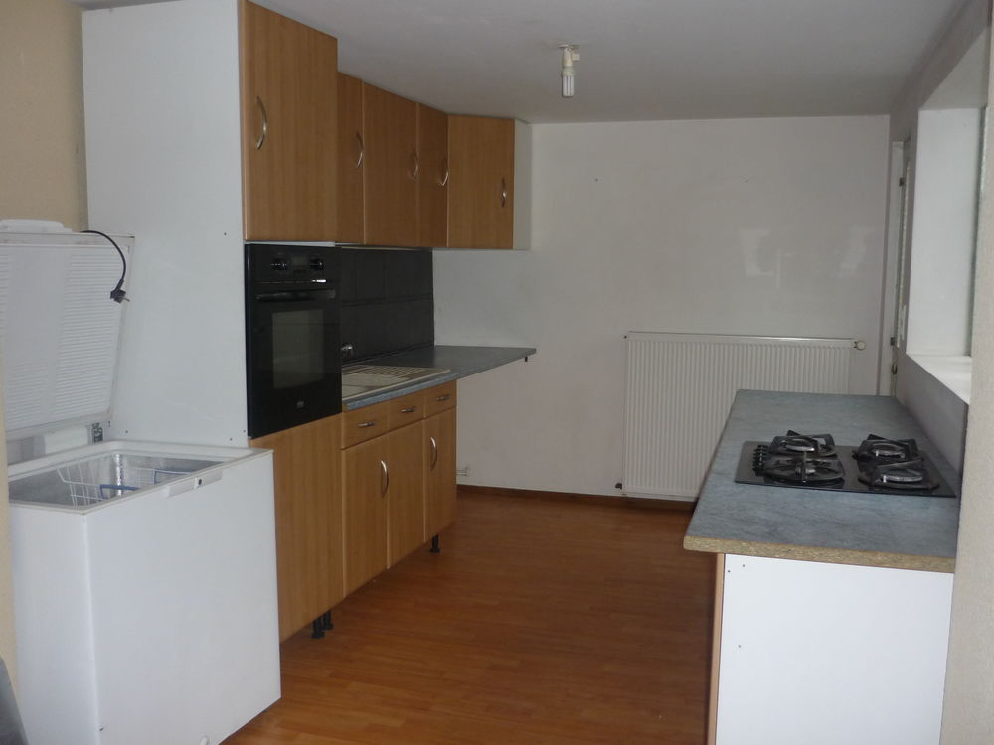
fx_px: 948
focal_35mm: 33
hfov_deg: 55.4
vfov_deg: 42.9
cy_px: 372
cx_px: 497
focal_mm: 5.5
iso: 200
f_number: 2.8
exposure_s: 1/30
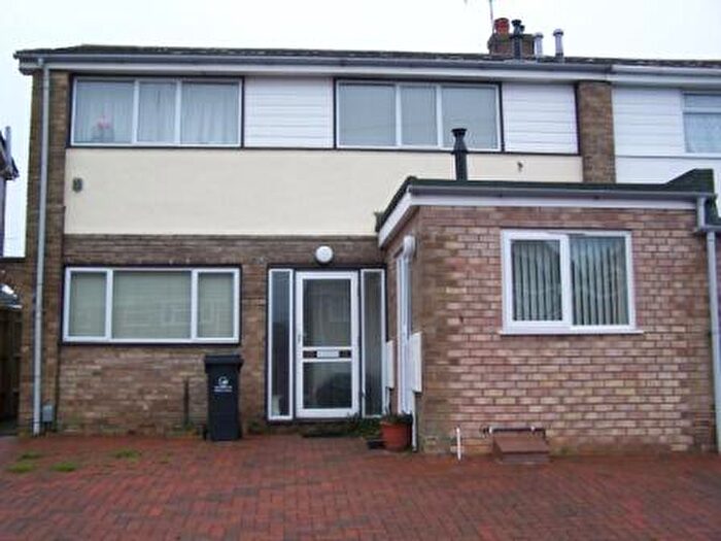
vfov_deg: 37.7
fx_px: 791
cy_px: 270
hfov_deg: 49.0
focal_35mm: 38
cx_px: 360
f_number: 2.8
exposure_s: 1/125
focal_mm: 6.3
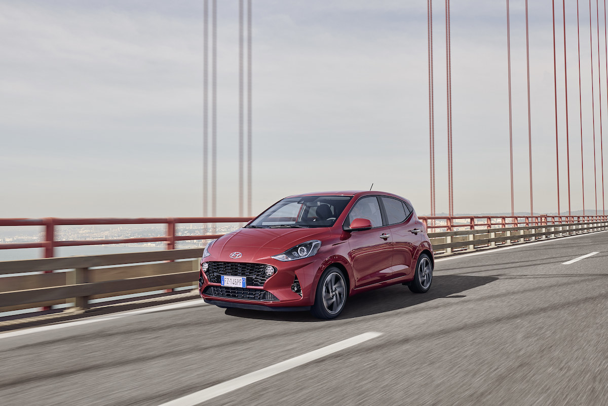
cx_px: 304
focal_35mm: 32
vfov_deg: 41.1
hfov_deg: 58.7
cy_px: 203
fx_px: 540
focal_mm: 32
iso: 250
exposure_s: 1/160
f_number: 9
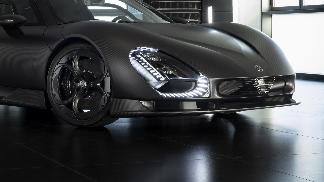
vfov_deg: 12.8
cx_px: 79
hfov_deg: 22.5
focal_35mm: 94
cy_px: 31
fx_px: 808
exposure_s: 1.6
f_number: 11
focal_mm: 55
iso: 64
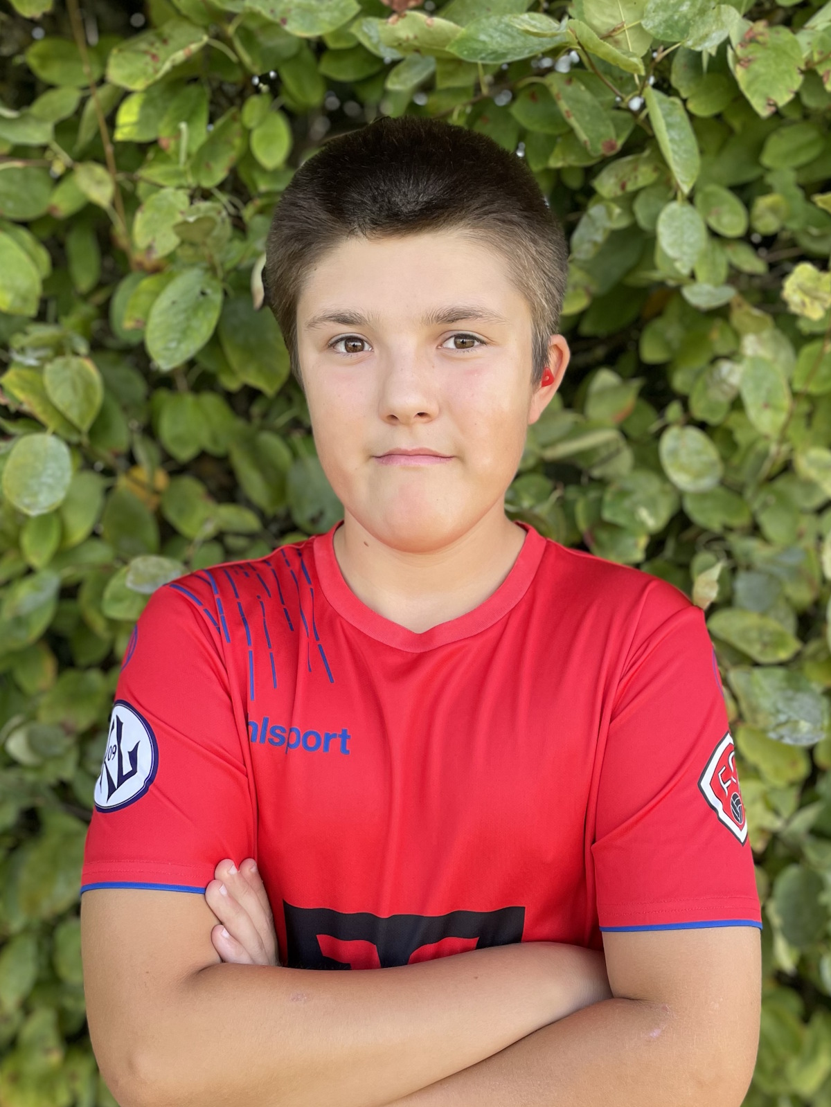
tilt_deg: -12.6
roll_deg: +0.5
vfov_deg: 67.3
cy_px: 554
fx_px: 832
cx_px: 416
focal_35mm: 26
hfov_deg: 53.1
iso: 50
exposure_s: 1/629
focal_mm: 4.2
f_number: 1.6
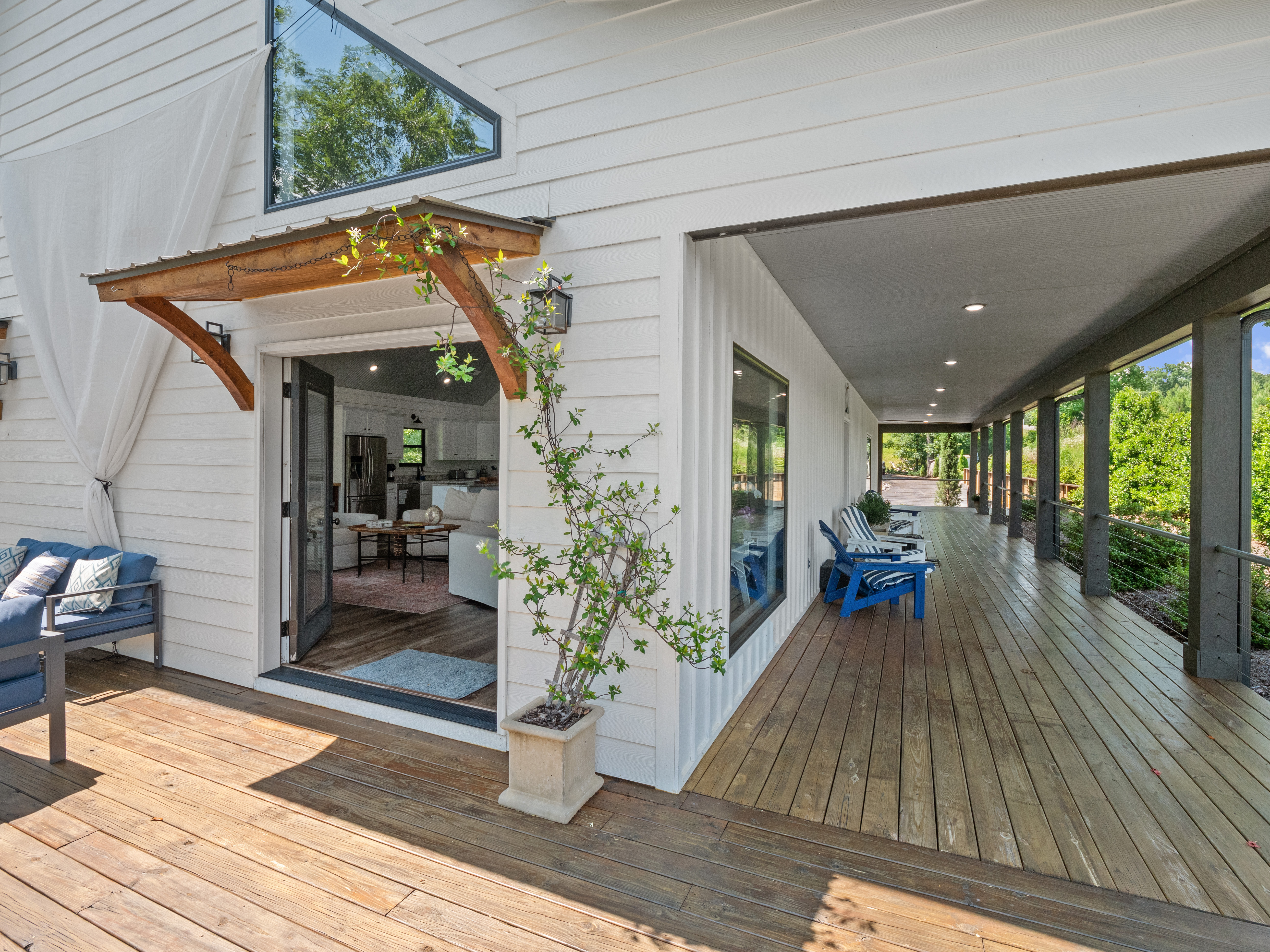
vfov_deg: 78.1
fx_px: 587
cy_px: 476
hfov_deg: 94.5
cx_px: 635
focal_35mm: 16
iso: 400
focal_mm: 8
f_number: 5.6
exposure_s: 1/250
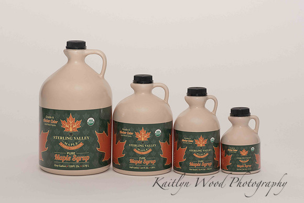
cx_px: 152
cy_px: 102
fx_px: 768
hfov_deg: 22.4
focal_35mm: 91
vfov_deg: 15.1
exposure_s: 1/100
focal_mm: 85
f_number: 13
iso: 400
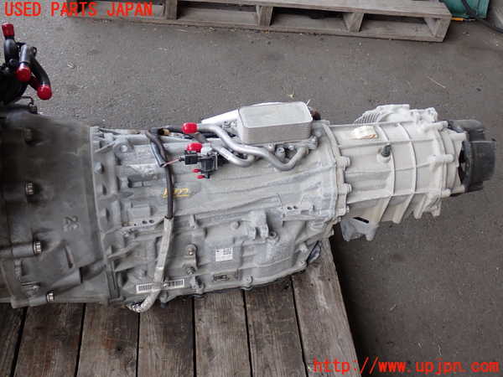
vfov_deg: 35.1
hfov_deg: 45.8
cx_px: 252
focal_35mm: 41
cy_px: 188
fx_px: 596
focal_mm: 7.31
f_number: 2.8
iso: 160
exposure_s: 1/80
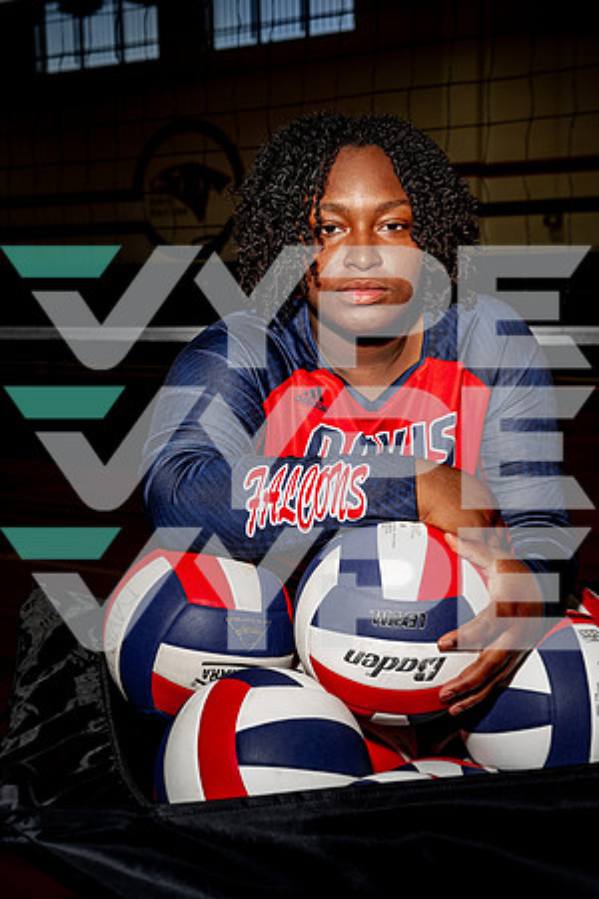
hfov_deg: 31.2
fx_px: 1073
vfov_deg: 45.4
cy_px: 450
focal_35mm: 43
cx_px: 300
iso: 100
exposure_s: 1/125
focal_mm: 43
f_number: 6.3
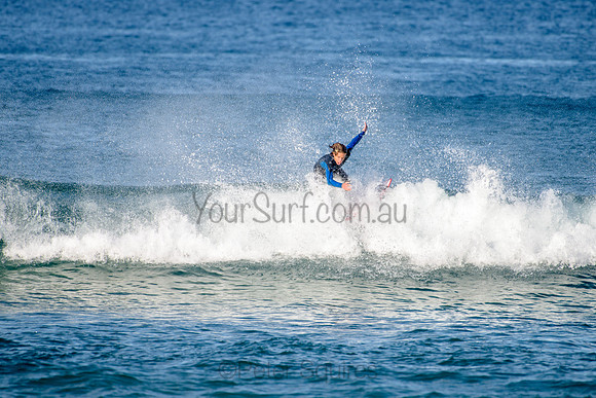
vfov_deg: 2.2
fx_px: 10155
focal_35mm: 613
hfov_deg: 3.4
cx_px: 306
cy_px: 194
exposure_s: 1/2000
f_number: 5.6
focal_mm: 500
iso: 250
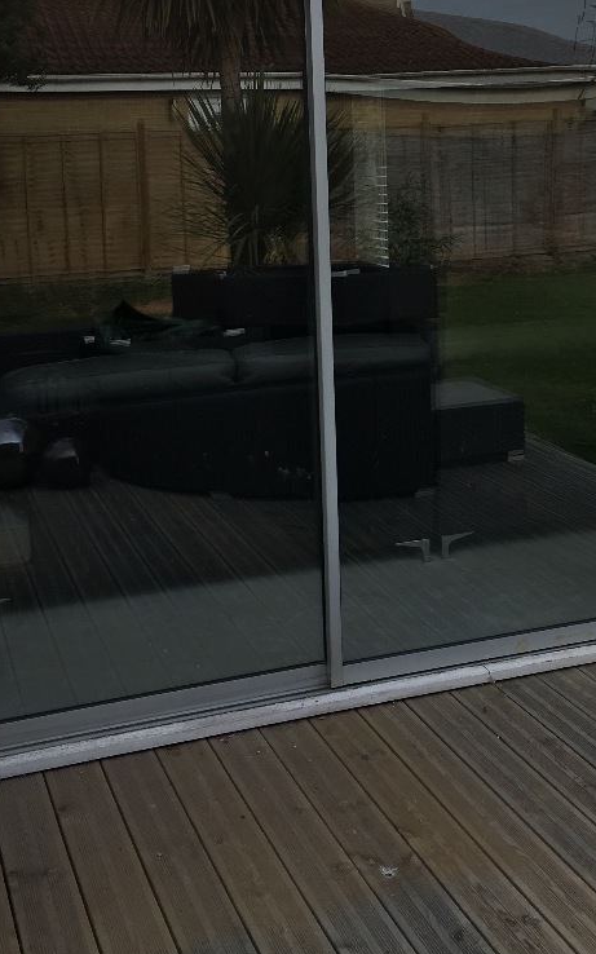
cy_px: 296
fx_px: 1300
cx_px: 381
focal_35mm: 50
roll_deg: +0.8
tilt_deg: -5.9
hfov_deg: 25.7
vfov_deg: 39.7
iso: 25
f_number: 2.2
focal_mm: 4.15
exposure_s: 1/793
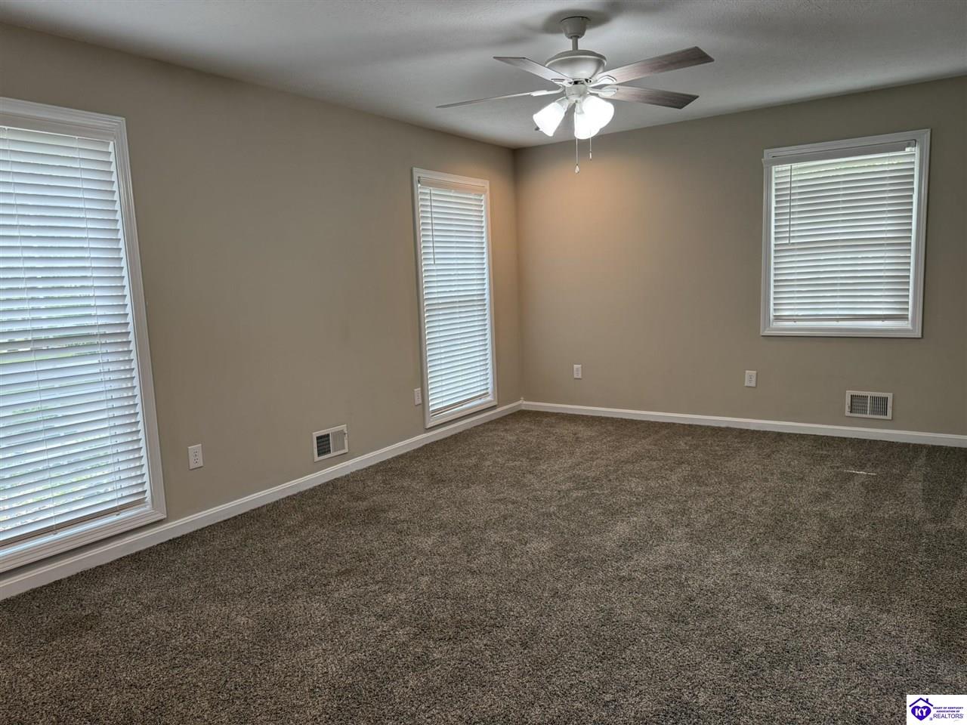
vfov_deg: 56.8
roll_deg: +2.4
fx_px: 670
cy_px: 362
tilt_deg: -7.2
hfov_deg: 71.6
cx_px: 484
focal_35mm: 24
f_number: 1.78
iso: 160
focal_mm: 6.76
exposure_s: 1/120
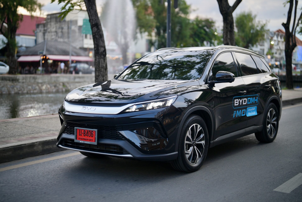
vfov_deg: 27.0
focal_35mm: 50
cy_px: 101
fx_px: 420
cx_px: 151
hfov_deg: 39.6
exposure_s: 1/400
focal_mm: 50
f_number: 1.2
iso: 160
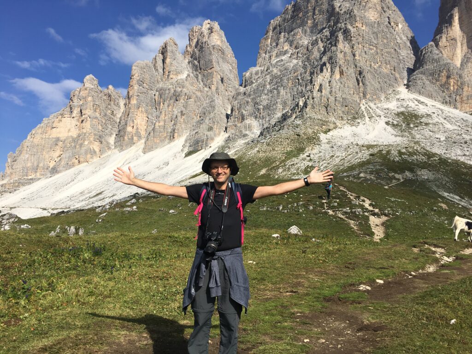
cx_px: 236
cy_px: 177
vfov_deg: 48.2
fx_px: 395
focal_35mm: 29
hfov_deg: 61.7
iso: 25
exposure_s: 1/1972
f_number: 2.2
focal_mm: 4.15
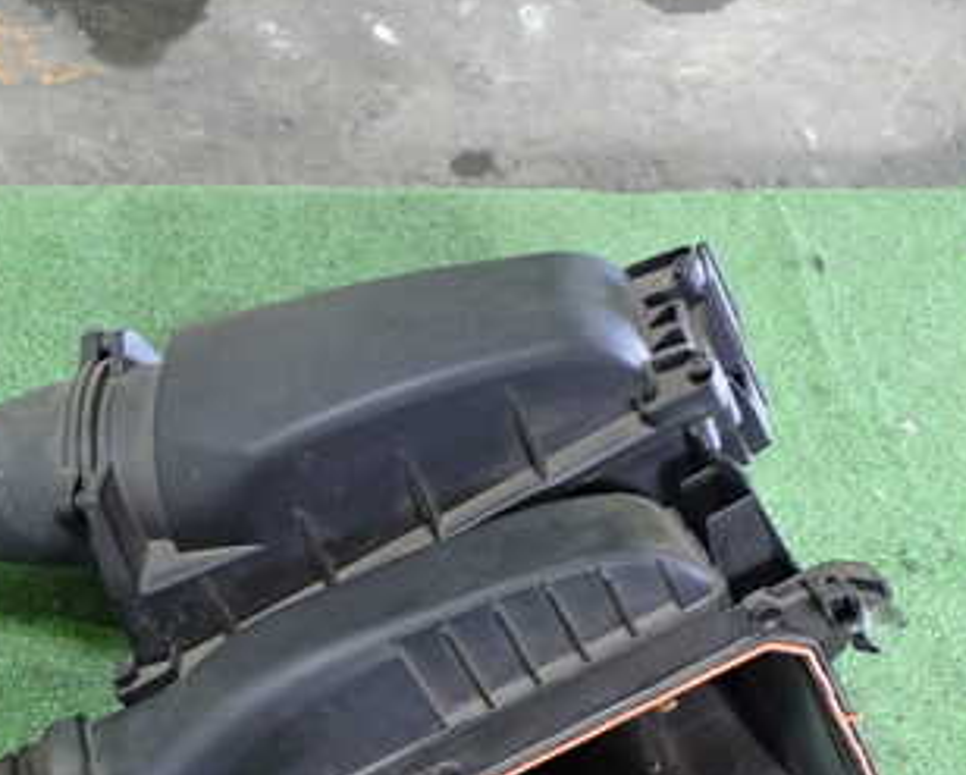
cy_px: 640
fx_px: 1631
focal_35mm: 57
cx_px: 41
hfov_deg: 31.0
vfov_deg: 26.1
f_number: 2.3
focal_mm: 5.4
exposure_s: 1/30
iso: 400
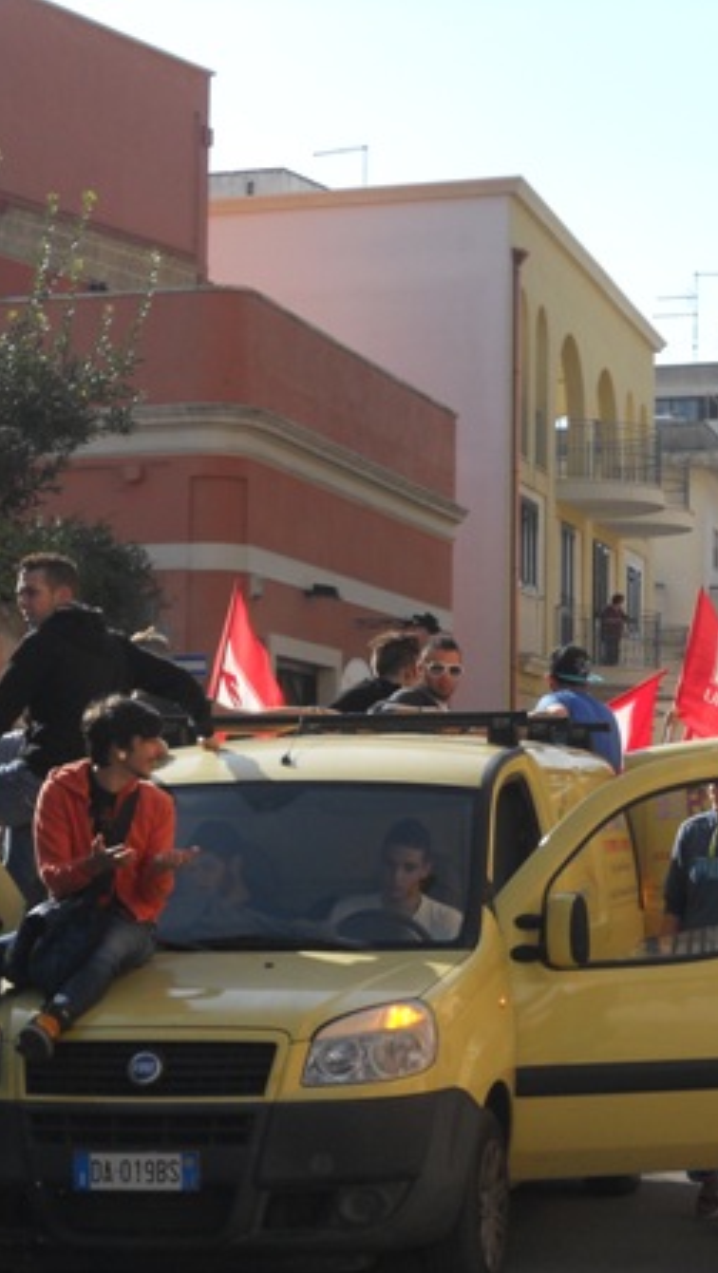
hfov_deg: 12.6
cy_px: 638
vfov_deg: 22.4
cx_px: 715
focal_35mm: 95
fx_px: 3210
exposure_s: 1/400
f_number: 5.3
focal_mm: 11.7
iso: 80
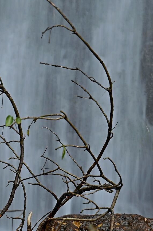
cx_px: 60
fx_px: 2402
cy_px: 50
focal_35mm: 376
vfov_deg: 5.5
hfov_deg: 3.6
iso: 100
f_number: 22
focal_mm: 135
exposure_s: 1/1.6
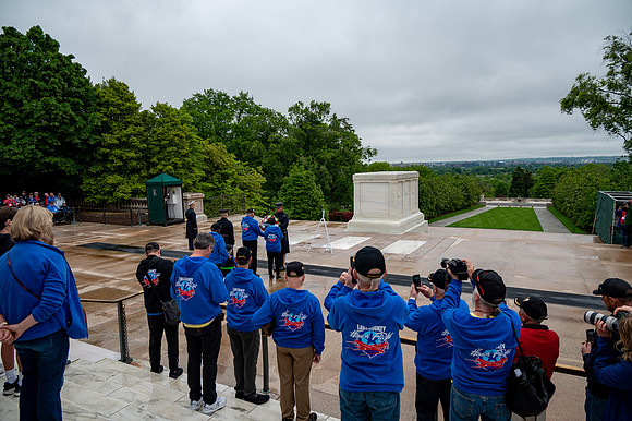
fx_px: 421
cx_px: 316
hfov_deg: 73.8
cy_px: 210
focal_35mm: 24
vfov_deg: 53.1
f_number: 6.3
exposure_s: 1/100
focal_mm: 24
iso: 100
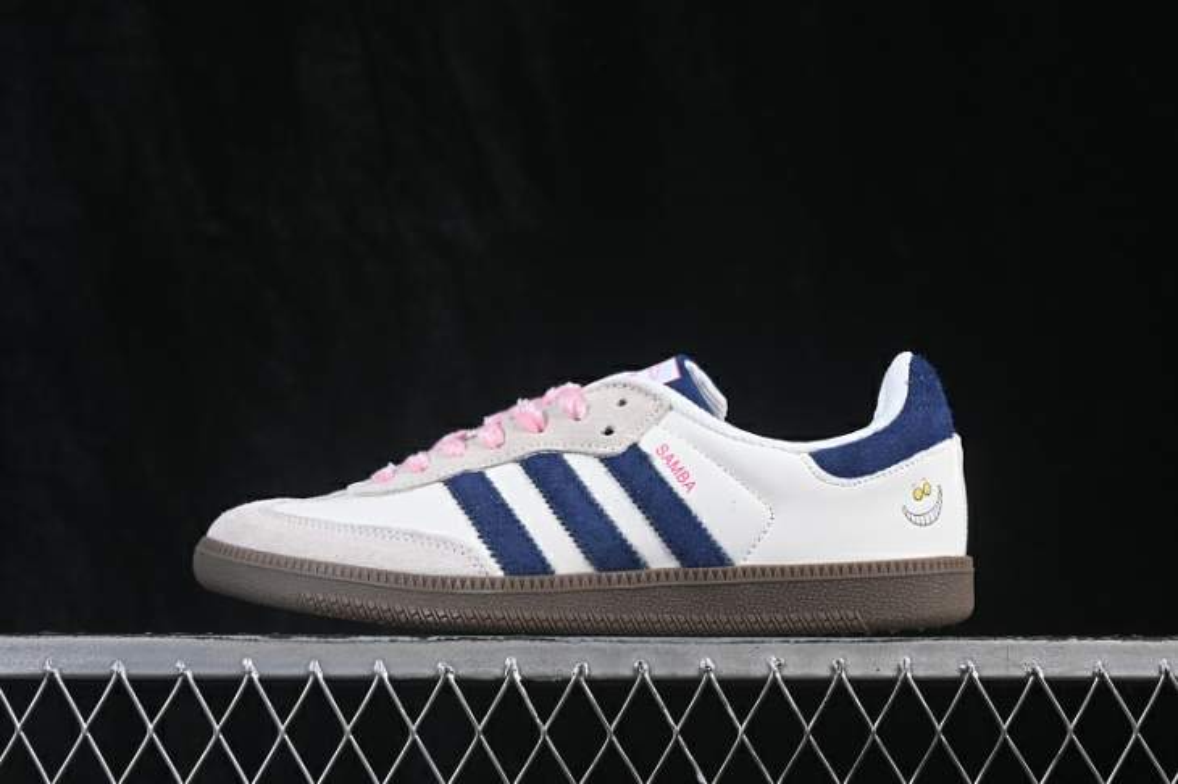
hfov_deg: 27.0
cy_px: 392
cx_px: 589
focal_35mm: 75
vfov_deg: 18.2
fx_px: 2453
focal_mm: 50
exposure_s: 1/80
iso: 160
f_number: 8
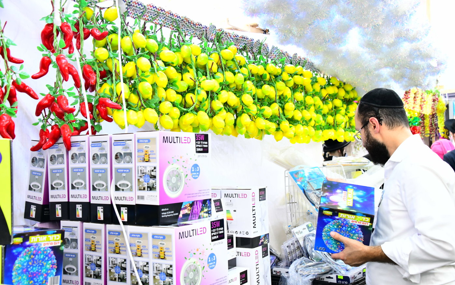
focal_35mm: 45
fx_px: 558
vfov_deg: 28.6
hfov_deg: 44.4
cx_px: 228
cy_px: 148
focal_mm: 44
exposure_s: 1/250
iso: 4000
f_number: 6.3
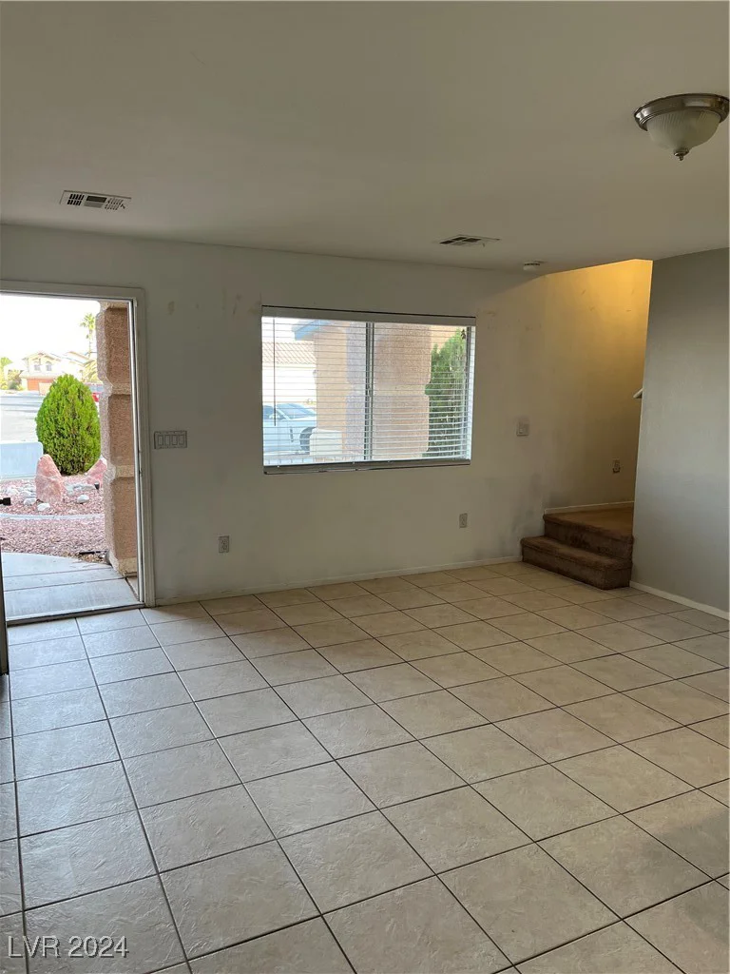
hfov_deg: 53.1
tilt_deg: -9.2
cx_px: 365
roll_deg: -0.1
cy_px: 487
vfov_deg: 67.3
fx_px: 731
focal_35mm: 26
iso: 64
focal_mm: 5.1
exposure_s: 1/120
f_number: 1.6
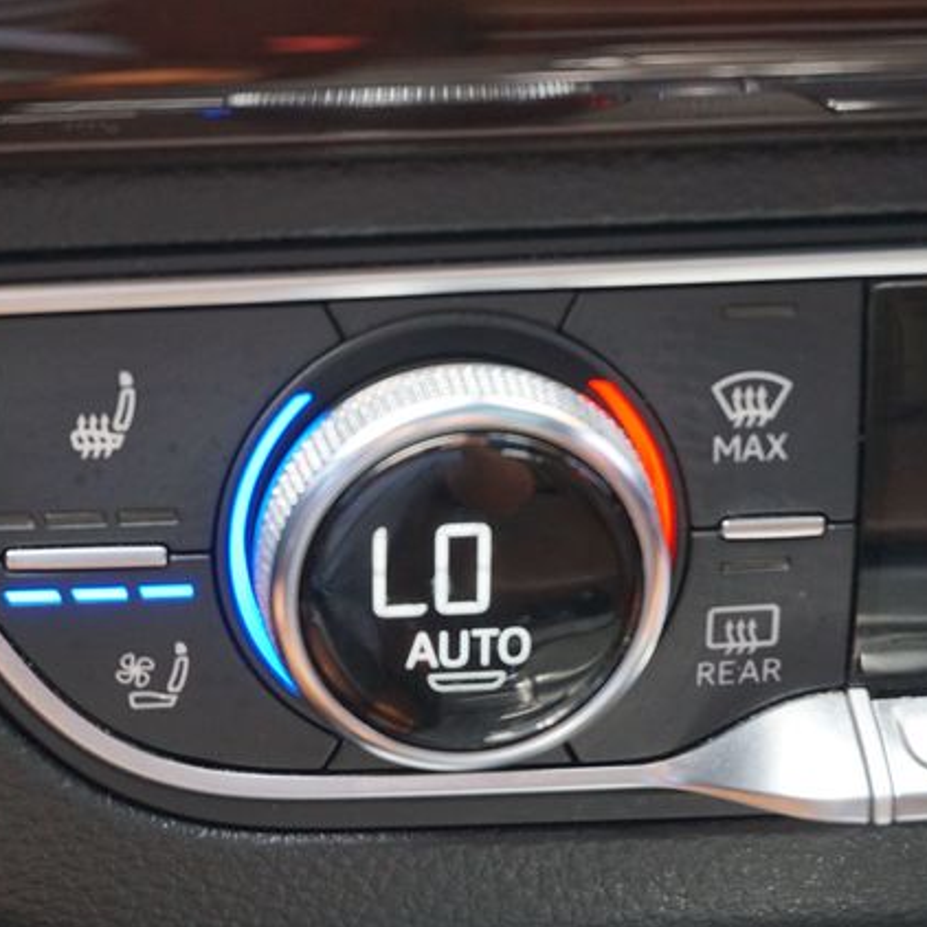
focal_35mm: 95
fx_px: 2867
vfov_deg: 18.4
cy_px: 464
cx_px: 290
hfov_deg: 18.3
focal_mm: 49
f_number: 5.6
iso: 640
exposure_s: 1/80
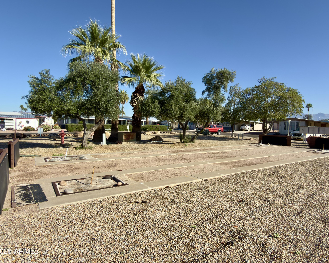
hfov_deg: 77.6
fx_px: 205
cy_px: 131
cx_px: 172
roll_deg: -0.9
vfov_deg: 65.5
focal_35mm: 21
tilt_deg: -1.2
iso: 16
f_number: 2.2
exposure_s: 1/720
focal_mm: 2.22
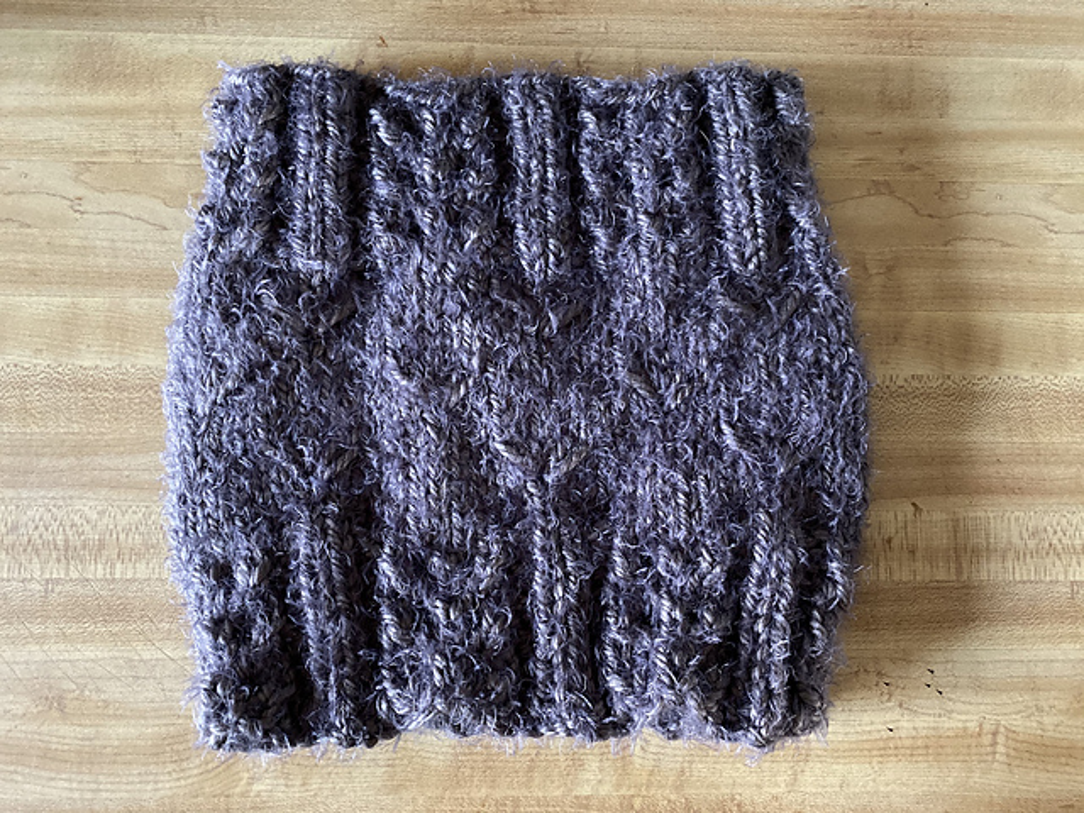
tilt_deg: -82.8
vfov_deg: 53.1
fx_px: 814
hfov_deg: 67.3
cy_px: 406
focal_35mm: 26
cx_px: 542
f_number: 1.8
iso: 640
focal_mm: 4.25
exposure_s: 1/30
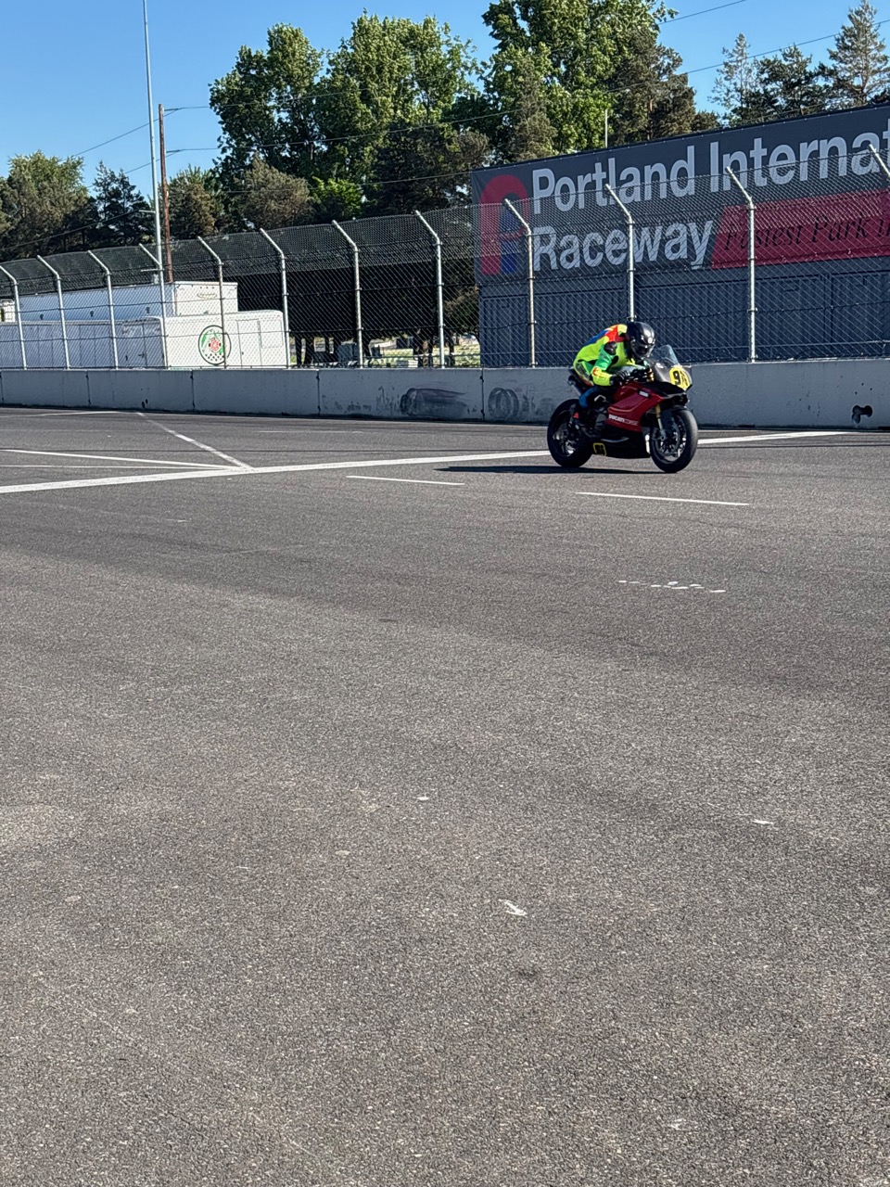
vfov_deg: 36.8
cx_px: 445
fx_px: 1783
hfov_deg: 28.0
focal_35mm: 52
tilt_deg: -10.1
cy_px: 594
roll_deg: +1.1
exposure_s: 1/1295
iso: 32
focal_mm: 5.96
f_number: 1.6
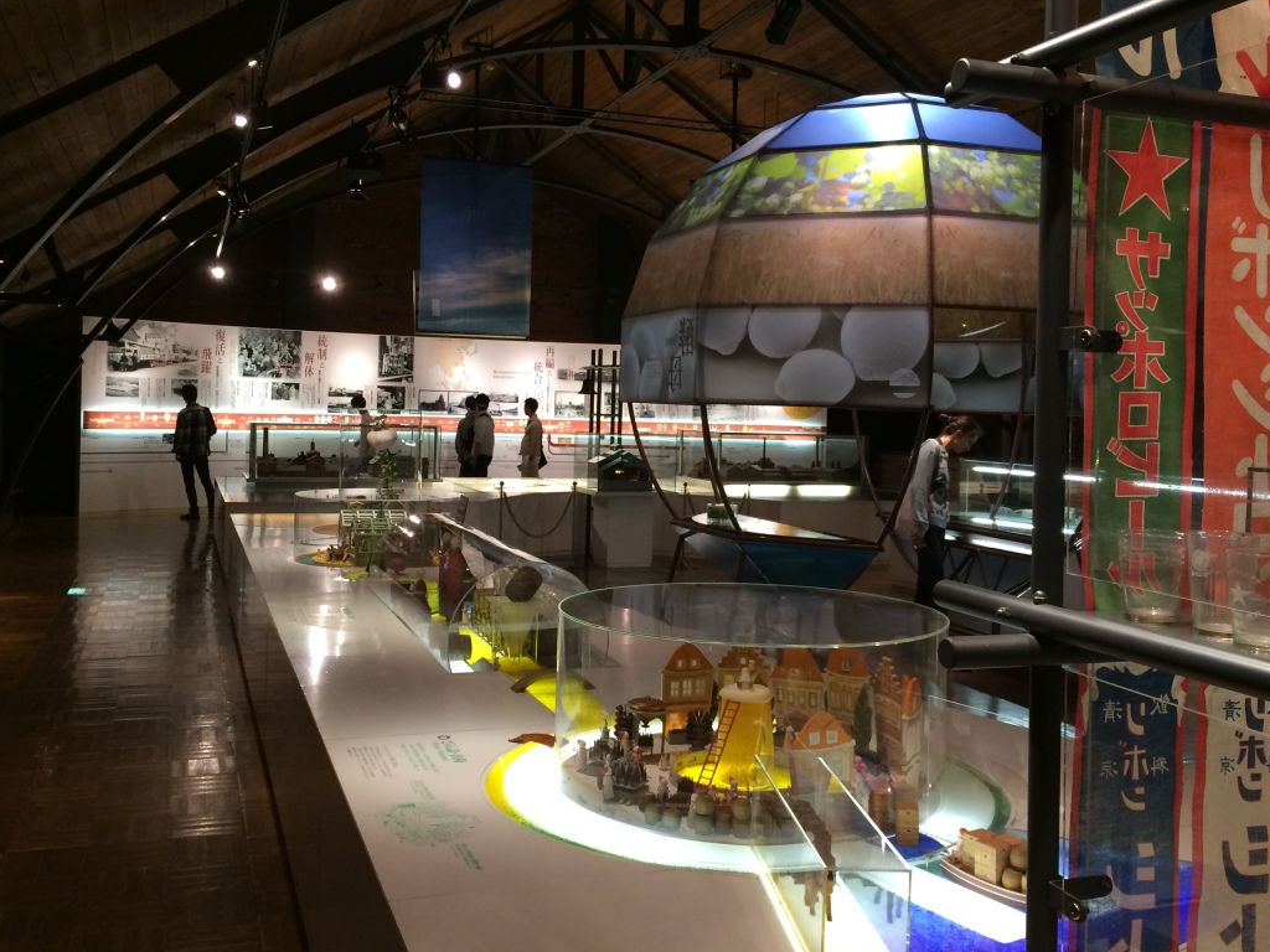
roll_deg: -0.1
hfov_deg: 54.0
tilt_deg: -2.8
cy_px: 429
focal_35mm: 34
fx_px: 1247
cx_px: 644
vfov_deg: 41.7
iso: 64
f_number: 2.2
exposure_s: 1/30
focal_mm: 4.15
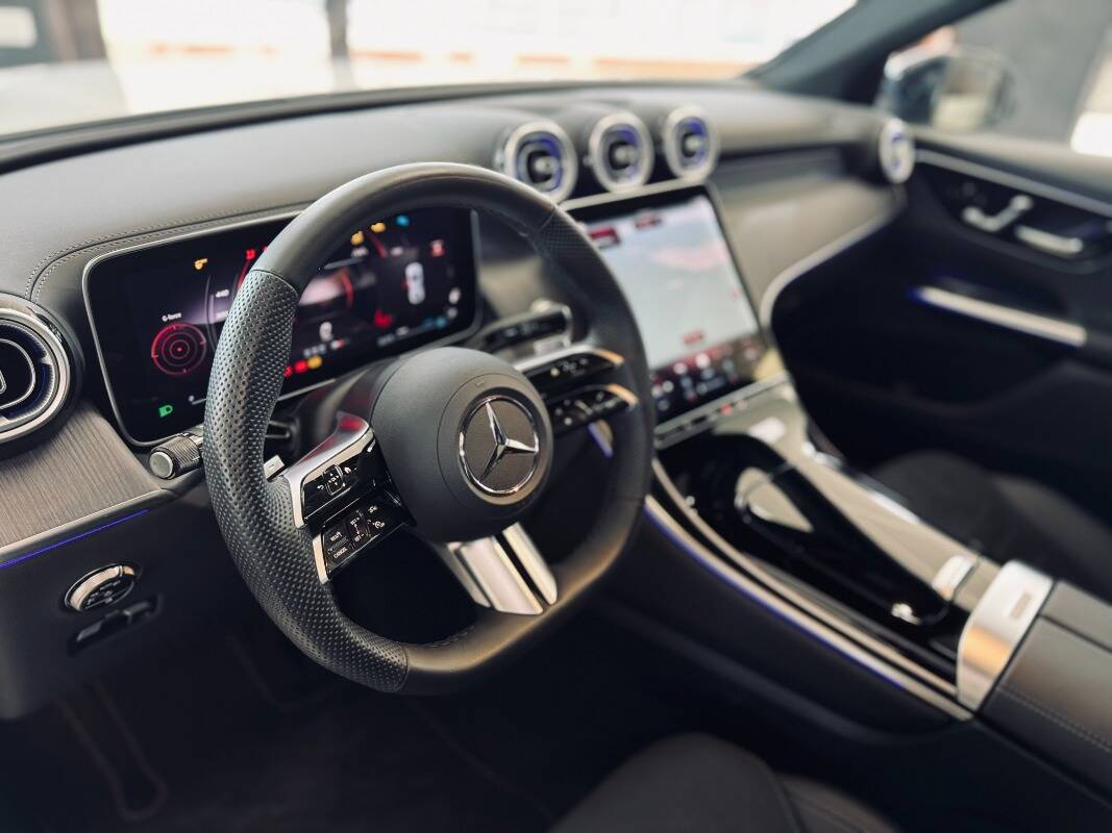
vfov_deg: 56.8
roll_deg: -3.4
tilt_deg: -30.4
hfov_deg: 71.6
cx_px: 556
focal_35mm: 24
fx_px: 771
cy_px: 416
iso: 250
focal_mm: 6.76
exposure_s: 1/50
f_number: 1.78
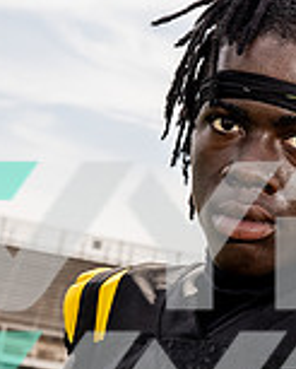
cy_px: 408
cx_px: 253
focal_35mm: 113
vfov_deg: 16.5
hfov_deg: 13.6
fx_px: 1234
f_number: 7.1
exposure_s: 1/250
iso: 100
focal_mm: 41
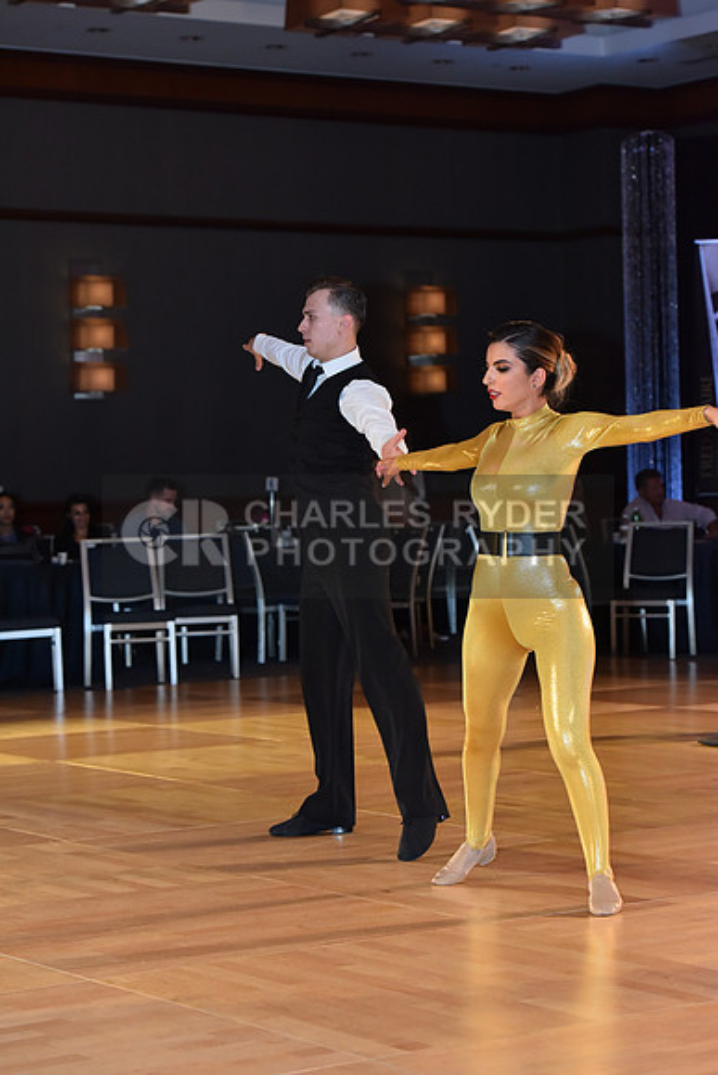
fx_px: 2691
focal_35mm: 90
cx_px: 359
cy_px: 538
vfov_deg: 22.6
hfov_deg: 15.2
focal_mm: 90
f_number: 5
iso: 2000
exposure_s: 1/250
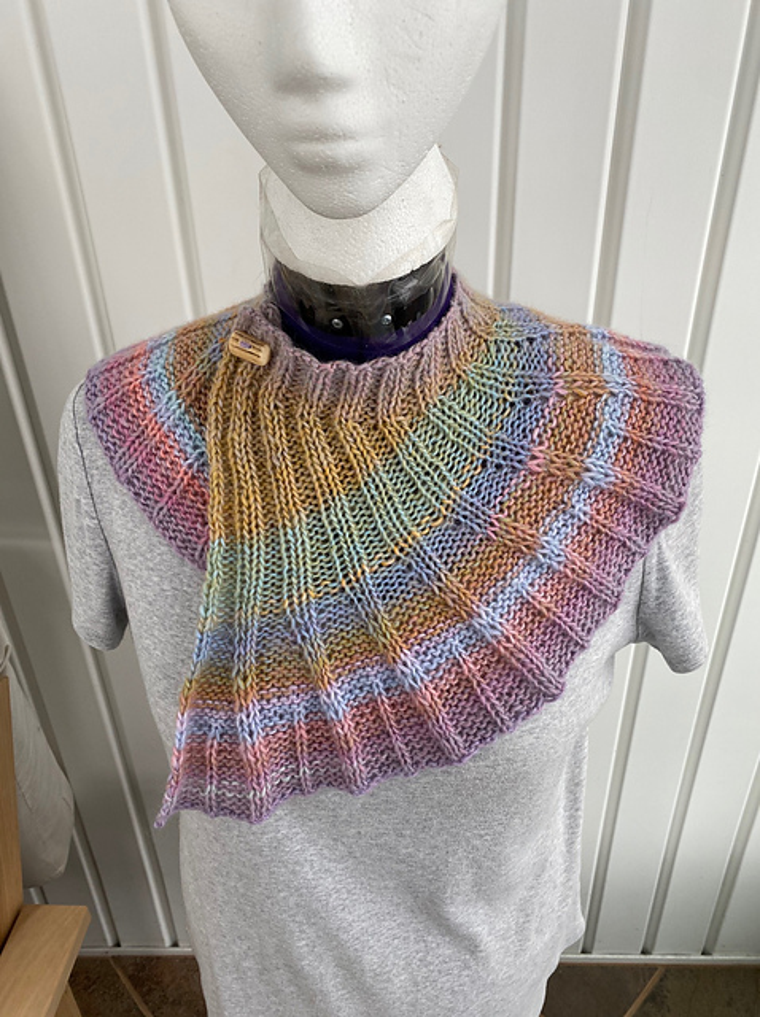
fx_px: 763
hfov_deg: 52.9
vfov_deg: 67.4
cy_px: 508
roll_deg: +2.1
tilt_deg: -30.9
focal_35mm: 26
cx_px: 380
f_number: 1.8
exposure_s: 1/303
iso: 32
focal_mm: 4.25
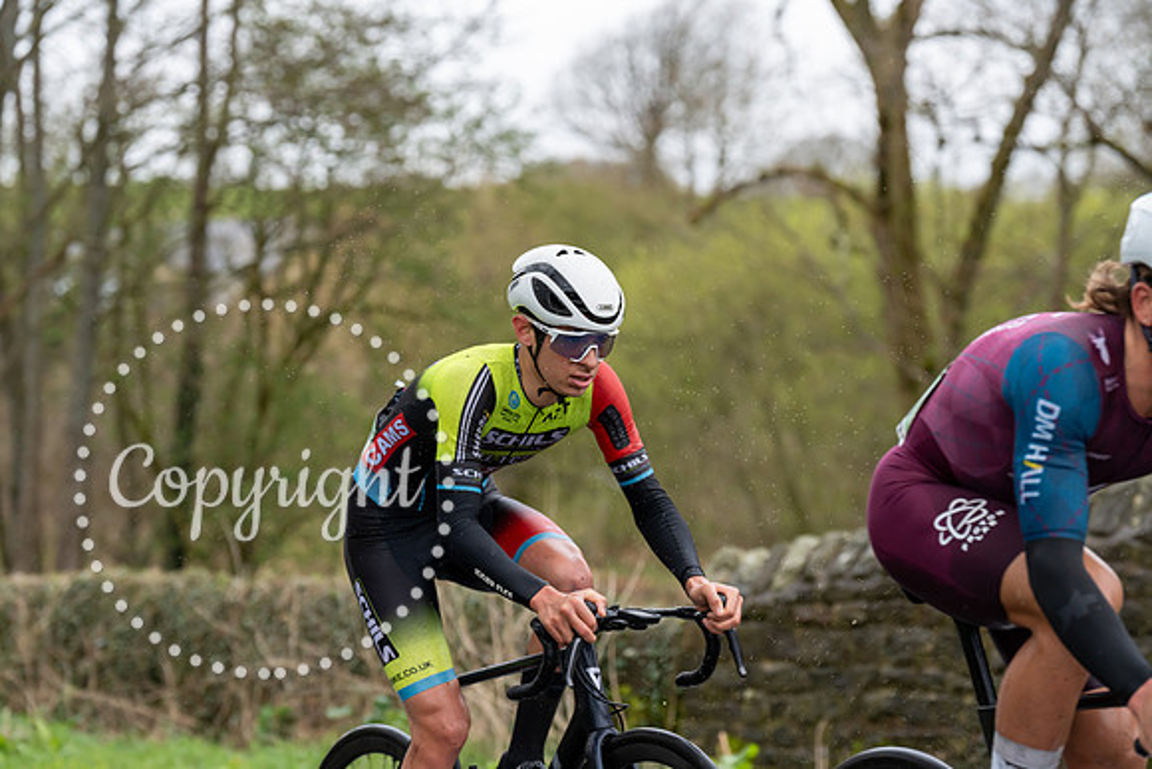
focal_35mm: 115
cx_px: 576
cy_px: 384
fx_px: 3681
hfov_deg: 17.8
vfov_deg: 11.9
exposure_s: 1/1000
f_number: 4
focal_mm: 115
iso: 1600
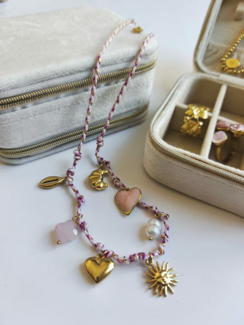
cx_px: 122
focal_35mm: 23
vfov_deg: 73.9
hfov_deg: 58.9
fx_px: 216
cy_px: 162
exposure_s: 1/100
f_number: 1.65
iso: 250
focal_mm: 6.18
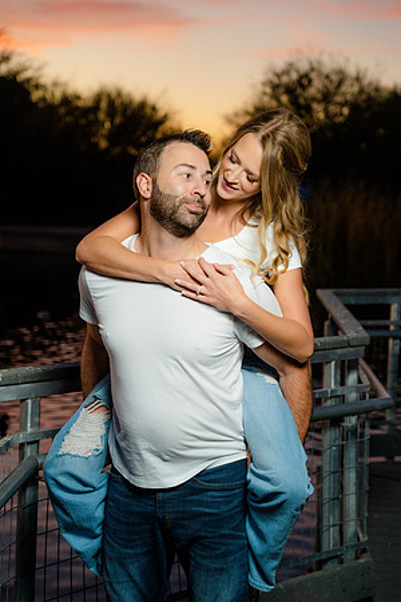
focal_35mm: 73
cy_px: 301
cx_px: 200
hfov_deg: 18.7
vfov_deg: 27.7
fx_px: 1220
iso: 640
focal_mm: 73
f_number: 4
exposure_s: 1/200
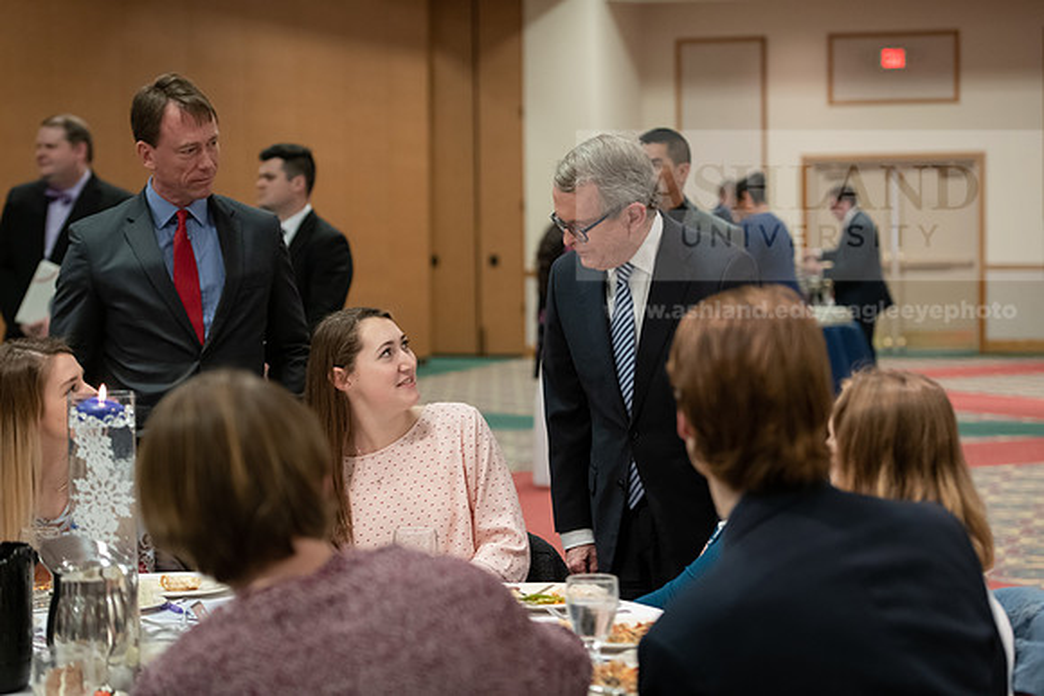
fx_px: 2378
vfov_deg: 16.7
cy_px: 348
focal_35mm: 82
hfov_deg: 24.8
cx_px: 522
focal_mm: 82
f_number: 3.5
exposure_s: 1/200
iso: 3200
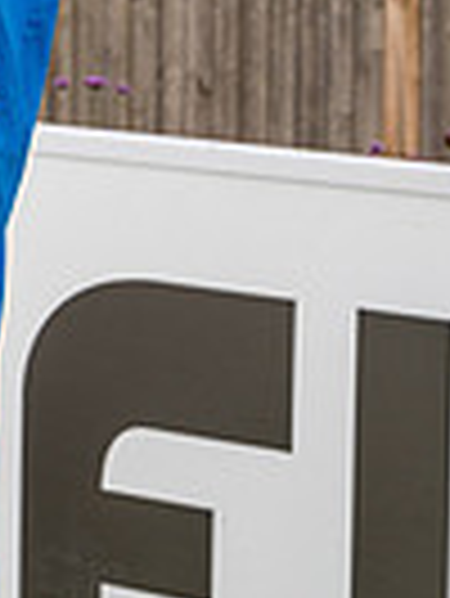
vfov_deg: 10.1
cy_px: -90
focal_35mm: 193
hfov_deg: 7.2
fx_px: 3340
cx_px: -706
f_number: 7.1
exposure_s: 1/100
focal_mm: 46
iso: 320
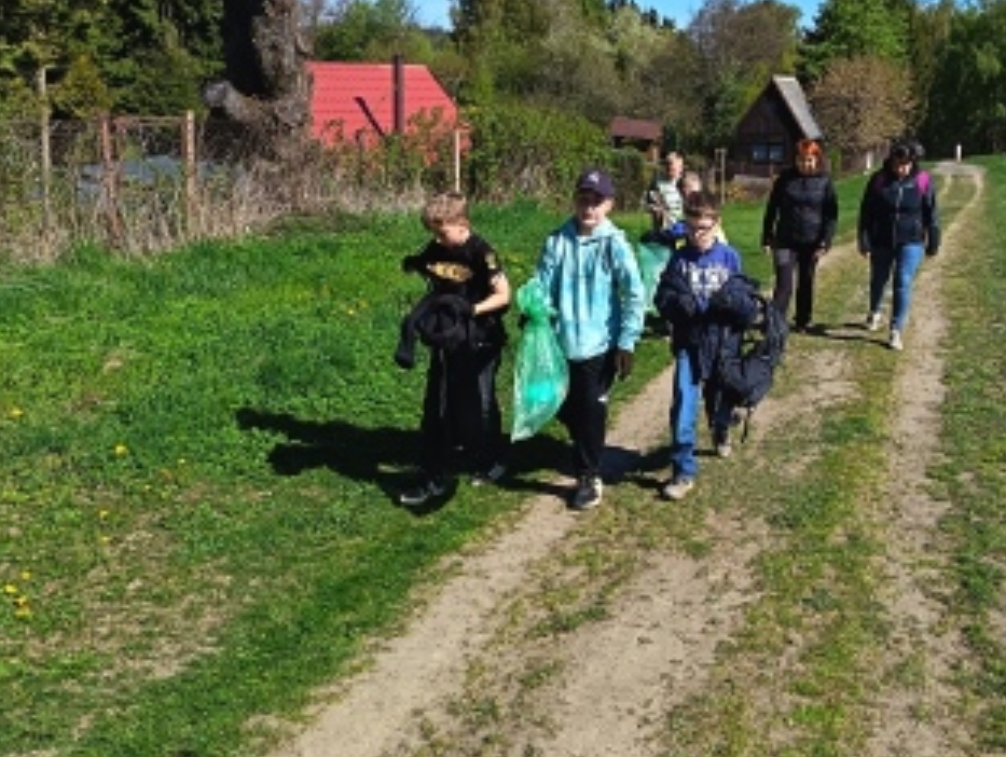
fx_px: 1077
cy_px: 275
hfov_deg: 49.1
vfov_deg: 38.4
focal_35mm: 37
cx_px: 683
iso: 100
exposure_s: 1/695
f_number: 1.75
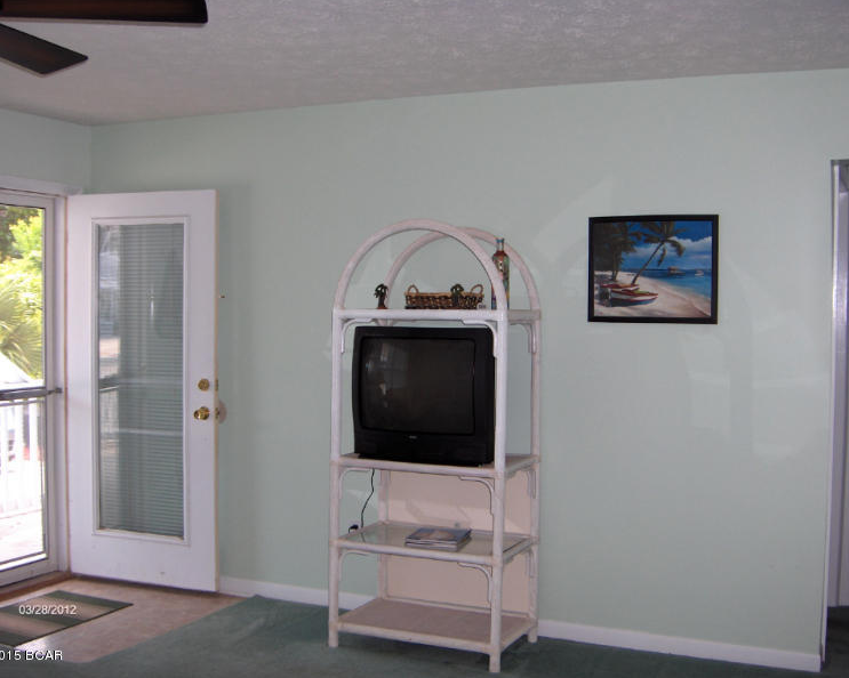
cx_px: 430
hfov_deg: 44.8
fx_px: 1030
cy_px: 339
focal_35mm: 41
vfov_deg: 36.5
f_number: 2.8
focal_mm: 8
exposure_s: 1/60
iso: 100
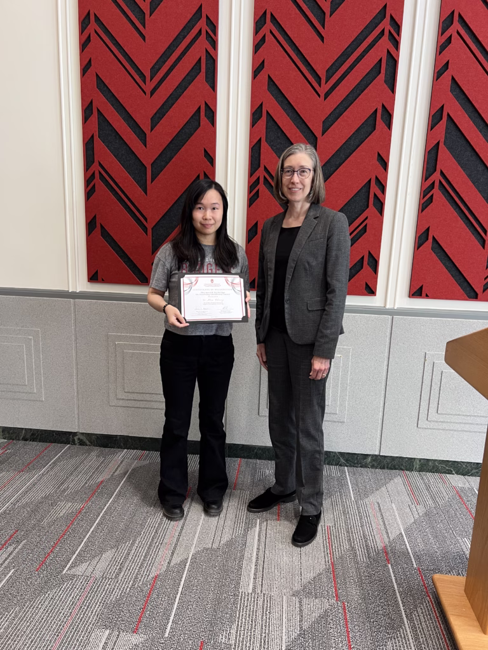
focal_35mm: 26
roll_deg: -1.7
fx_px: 489
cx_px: 244
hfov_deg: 53.1
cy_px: 325
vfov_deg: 67.3
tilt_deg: -11.9
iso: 125
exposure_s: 1/84
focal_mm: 5.7
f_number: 1.5
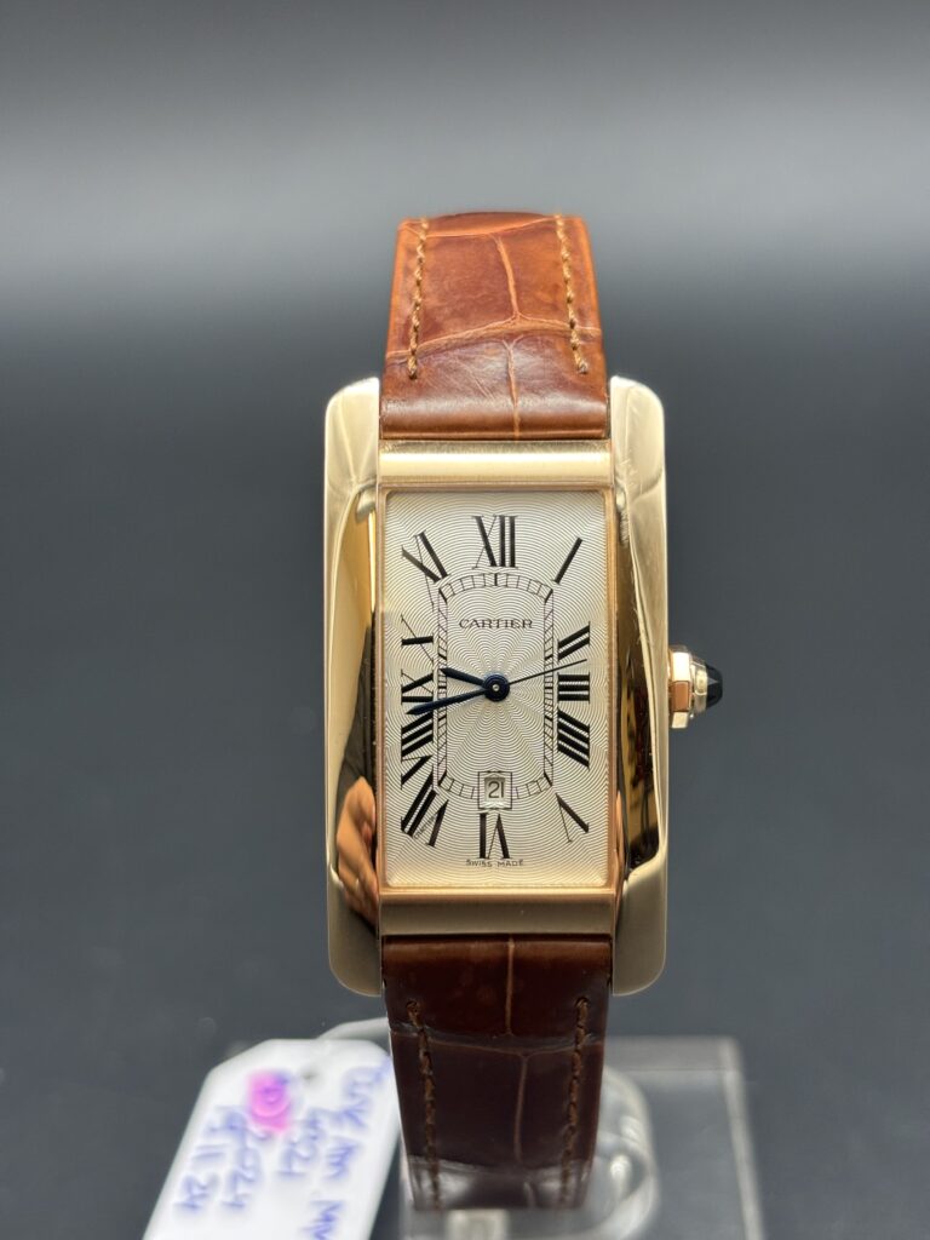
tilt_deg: -25.5
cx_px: 465
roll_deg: +2.3
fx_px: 1863
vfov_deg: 36.8
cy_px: 620
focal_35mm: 52
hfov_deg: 28.0
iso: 80
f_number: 1.6
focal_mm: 5.96
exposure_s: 1/60
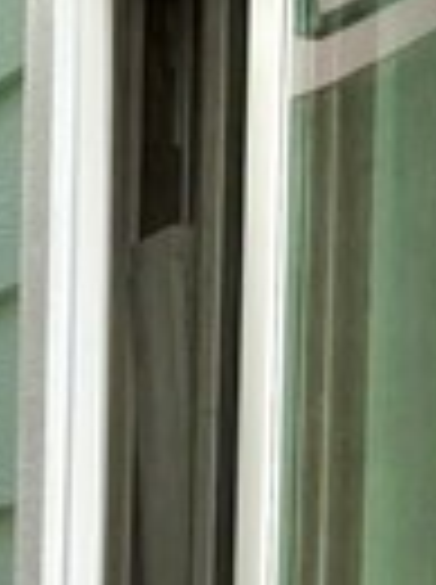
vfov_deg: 9.4
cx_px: 611
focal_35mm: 205
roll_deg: -2.1
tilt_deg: -1.4
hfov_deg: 7.1
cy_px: 824
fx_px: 3454
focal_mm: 5.96
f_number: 1.6
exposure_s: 1/1799
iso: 50
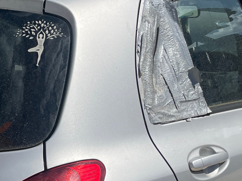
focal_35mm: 93
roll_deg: +1.3
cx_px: 44
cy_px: 221
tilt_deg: -21.7
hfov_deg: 20.8
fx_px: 650
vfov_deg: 15.3
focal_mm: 4.2
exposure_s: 1/6494
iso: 32
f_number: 1.6
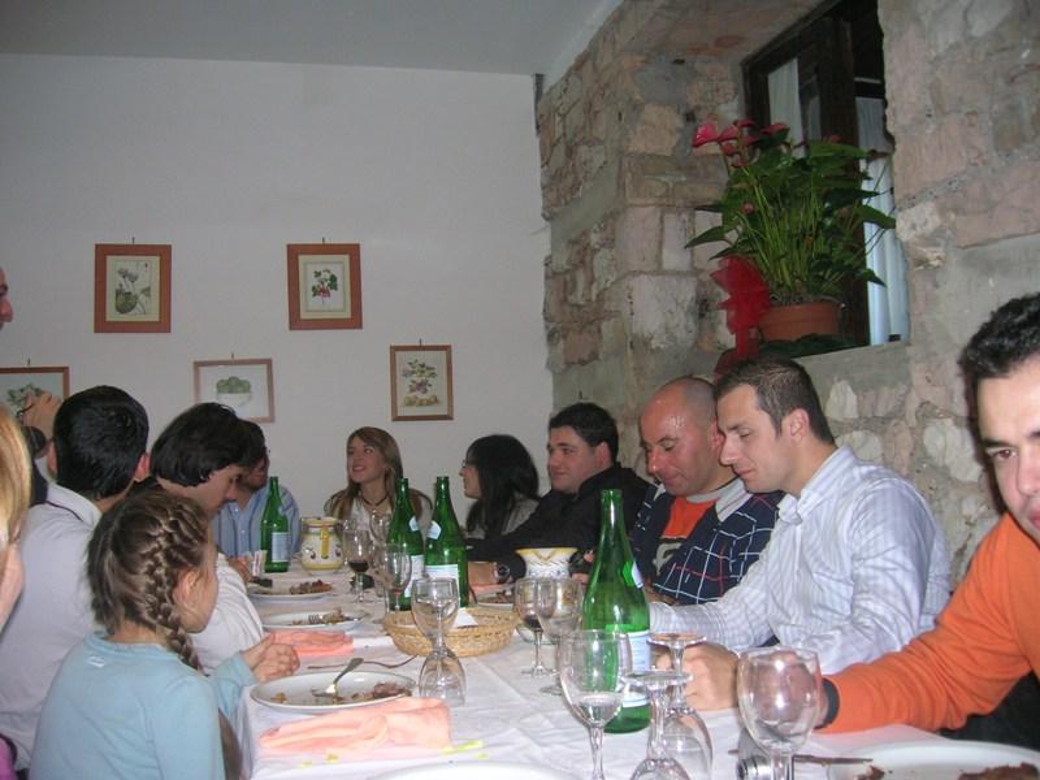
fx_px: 1021
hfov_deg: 54.0
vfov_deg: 41.8
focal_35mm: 34
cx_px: 520
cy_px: 390
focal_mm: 5.7
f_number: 2.9
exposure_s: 1/60.1
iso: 101
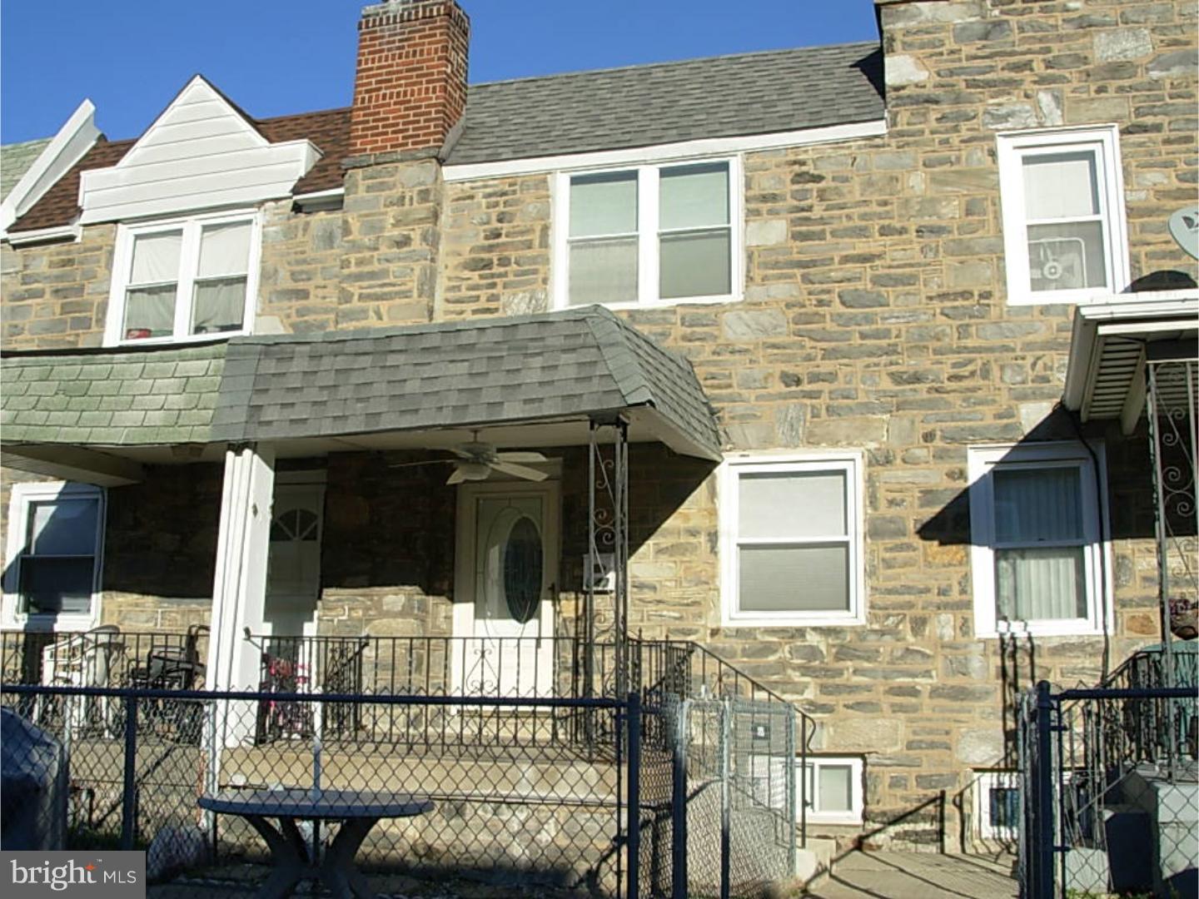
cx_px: 600
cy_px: 450
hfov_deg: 49.0
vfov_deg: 37.7
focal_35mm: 38
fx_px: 1316
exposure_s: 1/512
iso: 50
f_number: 4.9
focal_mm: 6.3
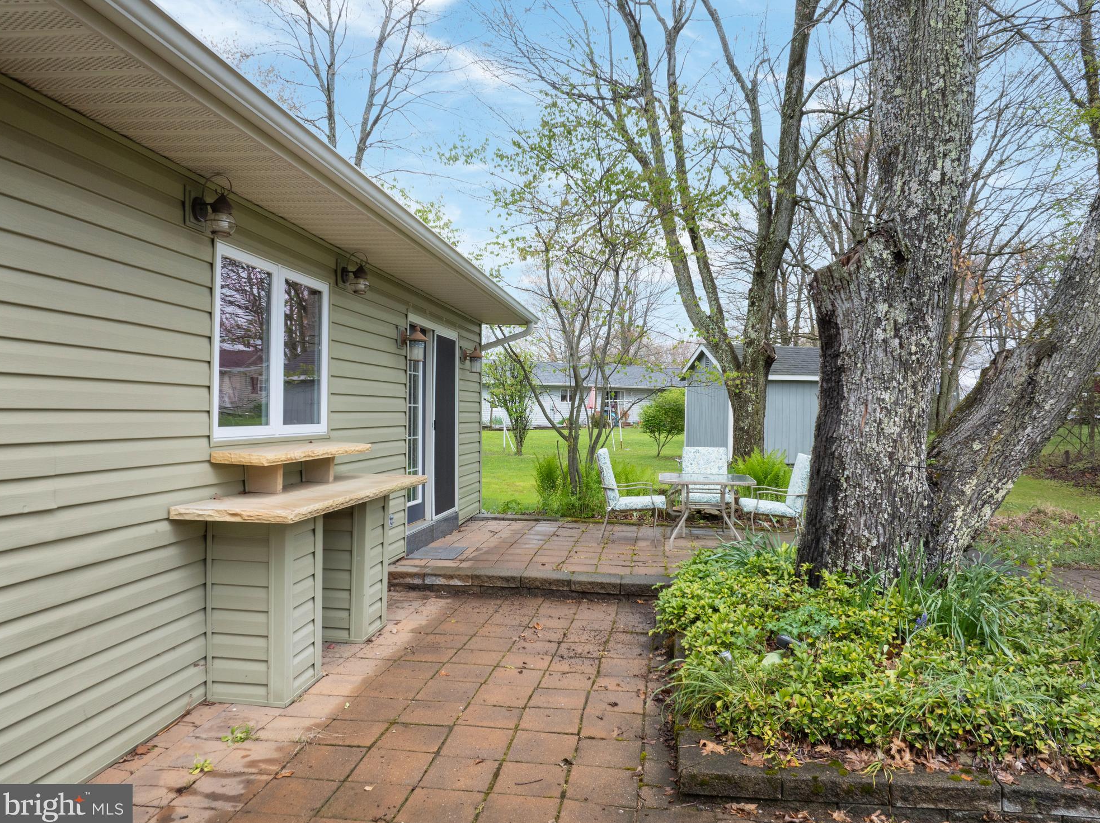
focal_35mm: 25
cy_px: 401
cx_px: 566
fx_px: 794
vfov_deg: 54.8
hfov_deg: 69.4
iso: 100
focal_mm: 12.29
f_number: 6.3
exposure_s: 1/200
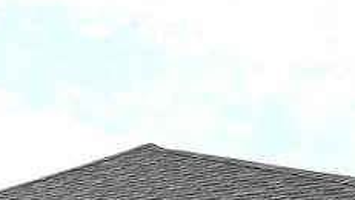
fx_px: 1365
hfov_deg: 14.0
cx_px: -166
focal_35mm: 145
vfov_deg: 7.8
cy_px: 462
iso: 80
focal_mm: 6.76
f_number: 1.78
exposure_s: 1/8130
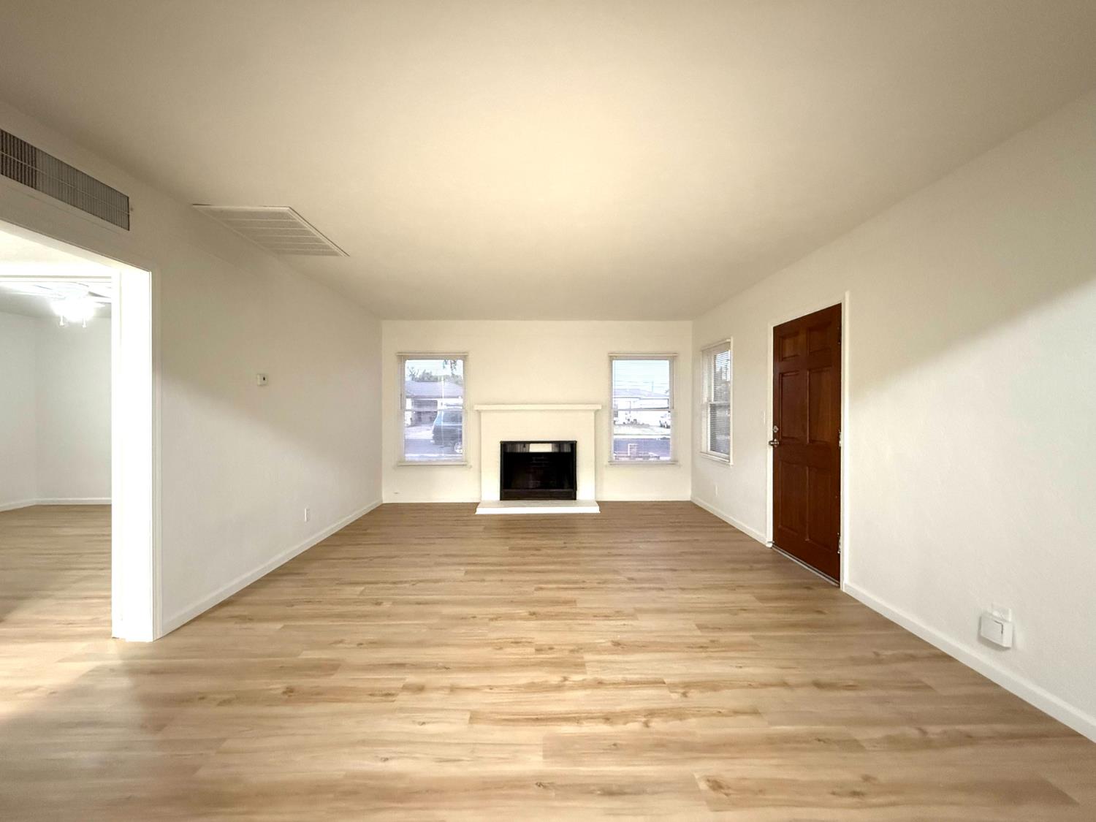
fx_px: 443
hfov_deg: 102.1
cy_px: 411
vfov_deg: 85.7
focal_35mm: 14
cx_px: 548
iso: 1250
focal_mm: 2.22
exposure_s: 1/40
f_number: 2.2
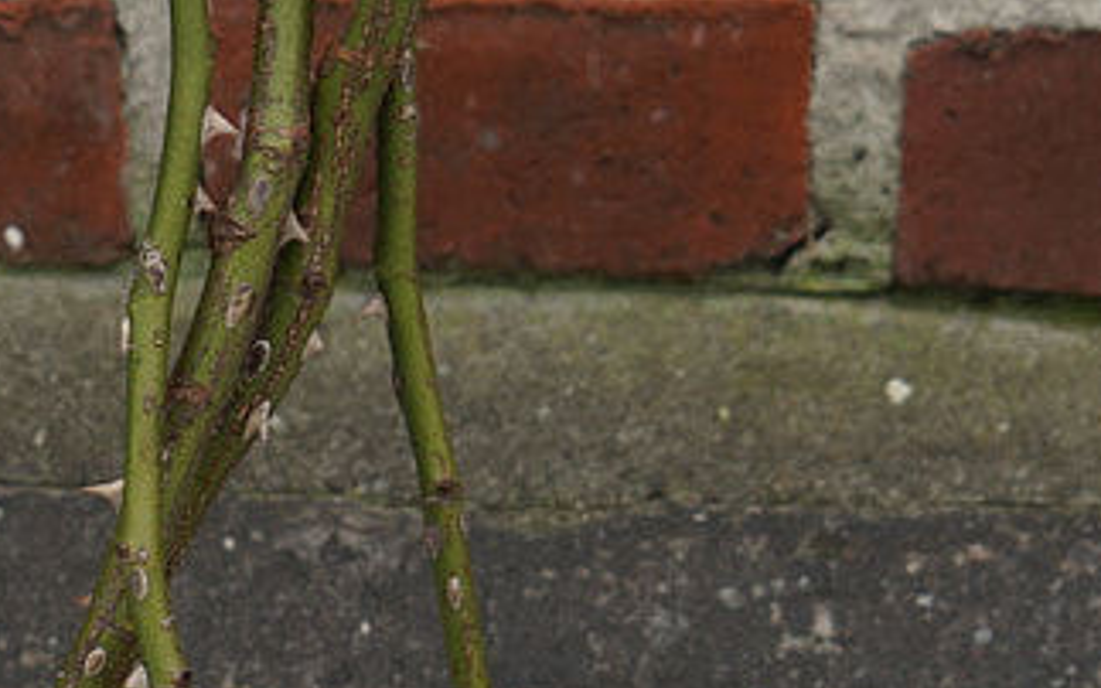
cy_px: 1294
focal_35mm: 217
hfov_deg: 9.6
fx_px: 6512
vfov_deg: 5.9
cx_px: 252
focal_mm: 43
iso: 100
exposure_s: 1/80
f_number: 5.6
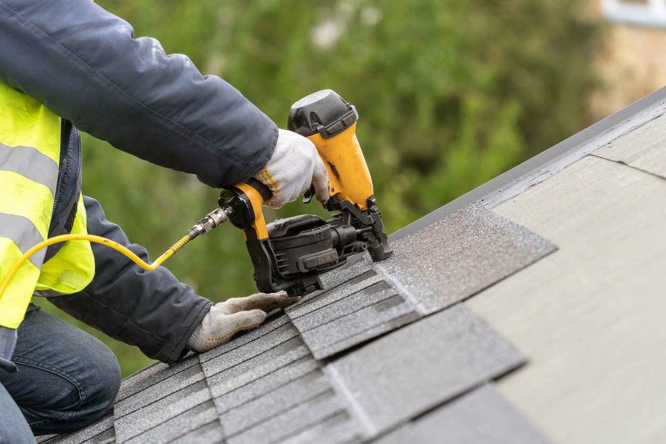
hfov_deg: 10.3
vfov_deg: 6.9
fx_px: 3700
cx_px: 333
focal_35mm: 200
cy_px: 222
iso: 800
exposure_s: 1/400
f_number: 5.6
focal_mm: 200
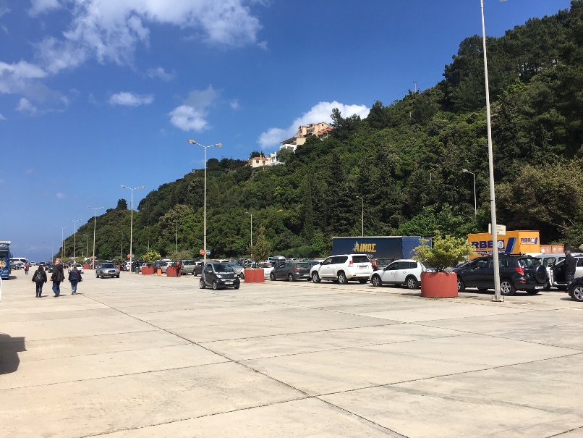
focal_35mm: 29
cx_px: 292
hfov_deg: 61.6
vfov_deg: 48.3
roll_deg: +1.1
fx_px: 489
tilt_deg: +5.4
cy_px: 219
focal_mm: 4.15
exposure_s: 1/1972
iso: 25
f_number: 2.2
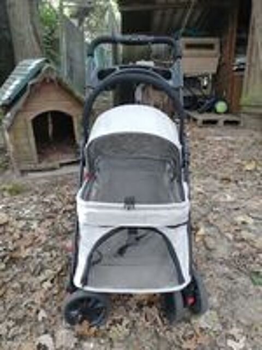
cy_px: 175
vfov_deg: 67.3
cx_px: 131
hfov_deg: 53.1
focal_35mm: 26
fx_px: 262
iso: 160
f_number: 2.2
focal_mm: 3.81
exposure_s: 1/50
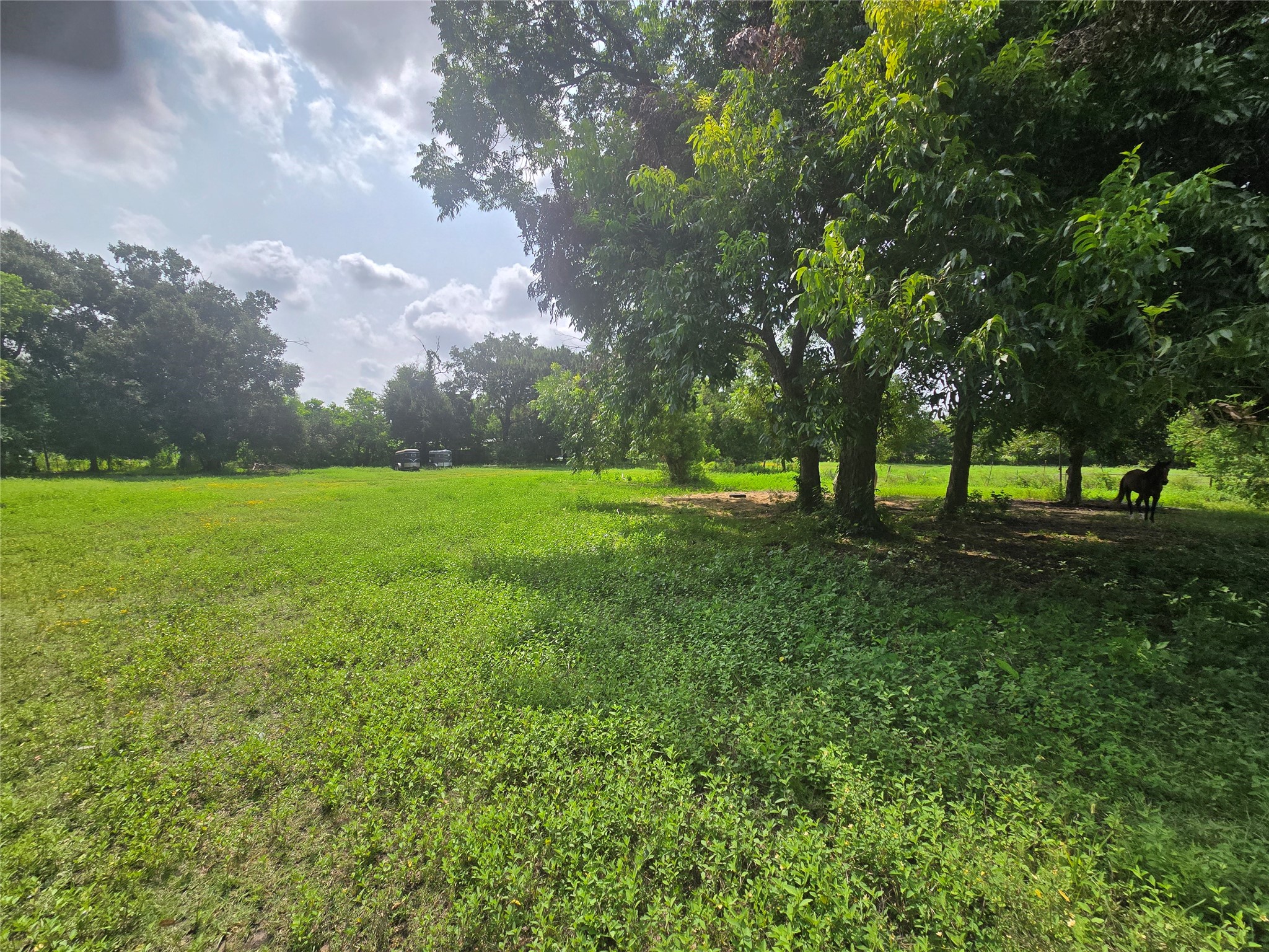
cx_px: 634
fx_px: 477
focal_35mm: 13
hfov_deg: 106.2
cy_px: 476
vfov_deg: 89.9
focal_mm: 2.2
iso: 50
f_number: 2.2
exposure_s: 1/2210
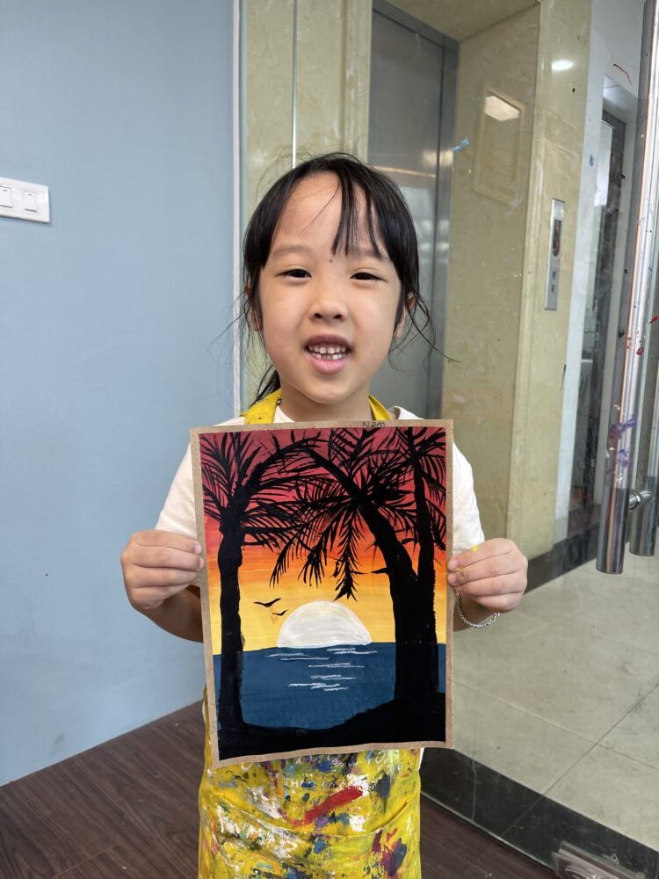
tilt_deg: -9.3
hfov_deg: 54.9
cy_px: 440
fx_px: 635
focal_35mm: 25
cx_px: 330
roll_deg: -0.9
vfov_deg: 69.4
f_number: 1.6
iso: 100
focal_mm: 5.1
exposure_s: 1/100
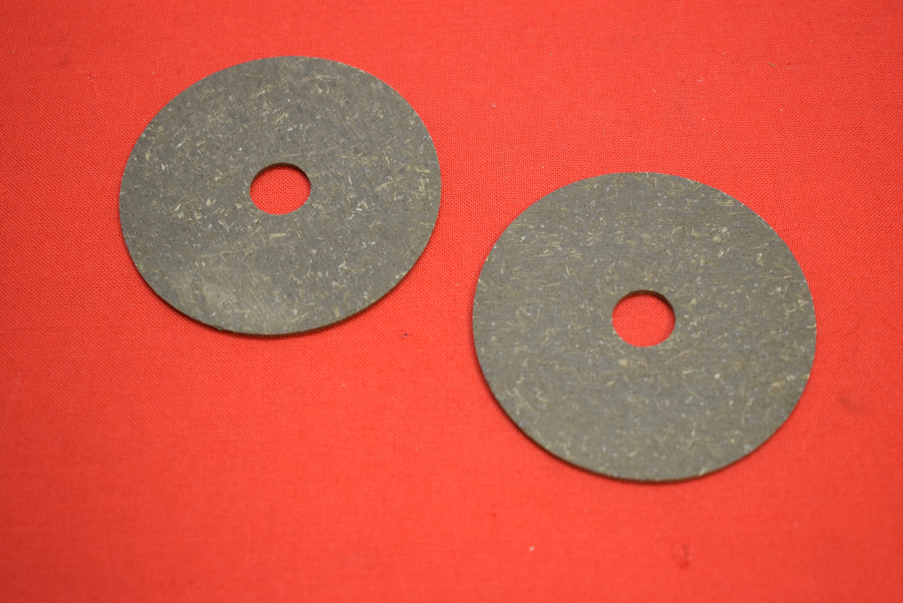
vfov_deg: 22.6
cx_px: 452
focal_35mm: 60
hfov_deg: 33.4
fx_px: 1505
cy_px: 302
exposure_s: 1/60
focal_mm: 40
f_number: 5
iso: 1250
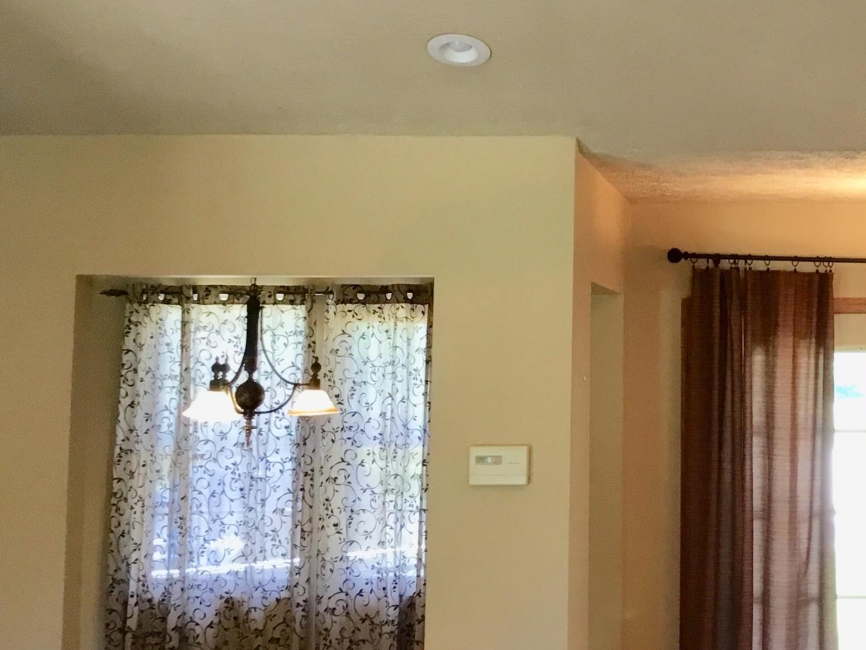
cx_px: 768
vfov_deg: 22.8
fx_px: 1601
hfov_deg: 29.1
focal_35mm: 64
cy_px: 184
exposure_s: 1/30
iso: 64
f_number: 2.4
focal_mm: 3.3
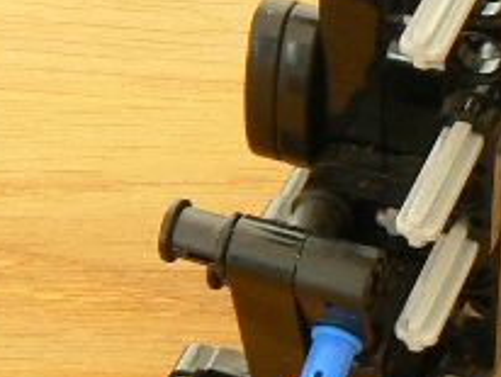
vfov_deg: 8.4
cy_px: 63
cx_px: 433
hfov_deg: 11.1
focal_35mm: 177
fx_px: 2565
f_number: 5
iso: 100
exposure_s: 2
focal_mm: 7
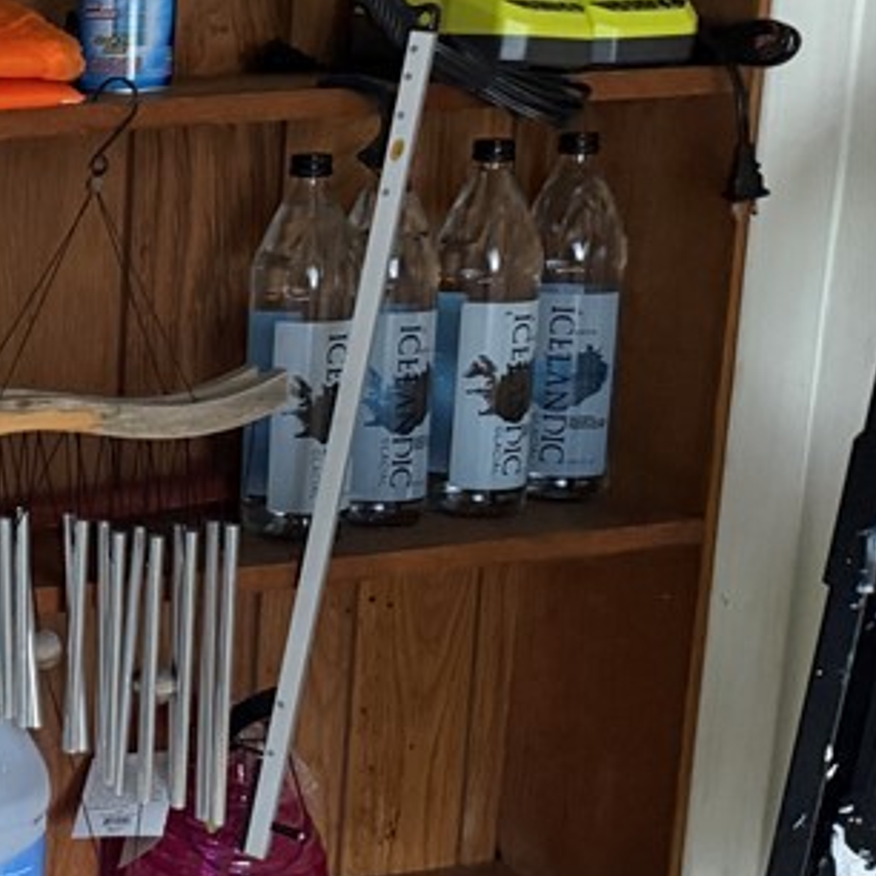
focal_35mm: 71
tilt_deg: -13.4
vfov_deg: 24.3
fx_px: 2033
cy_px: 407
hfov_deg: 19.7
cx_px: -584
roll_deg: +0.6
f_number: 1.78
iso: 400
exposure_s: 1/60
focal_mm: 6.76
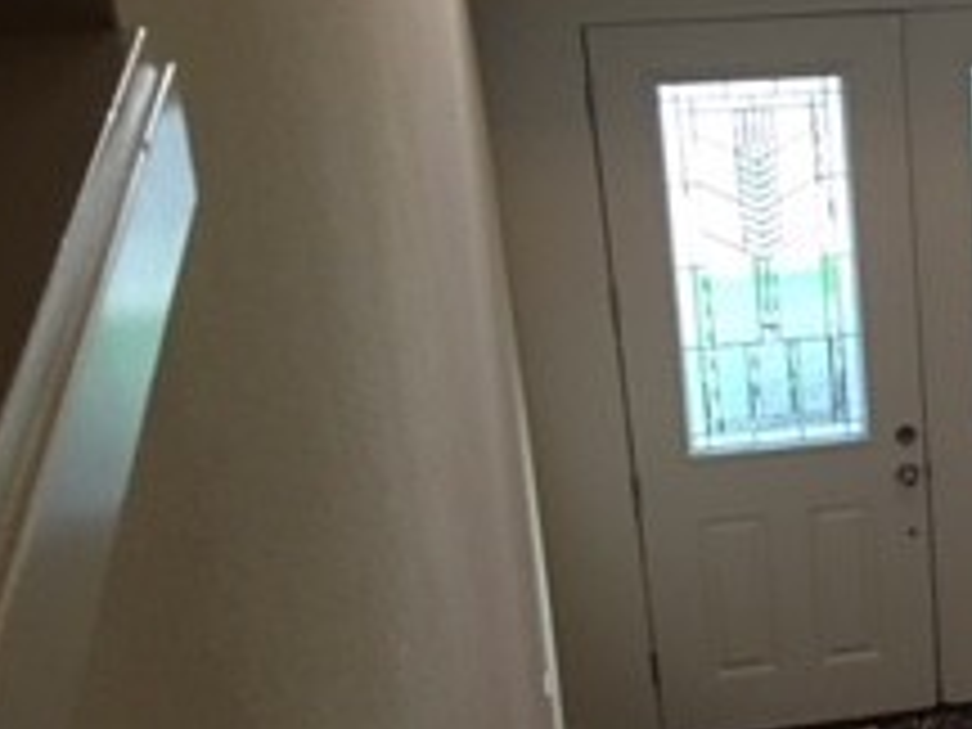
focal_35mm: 86
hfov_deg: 20.1
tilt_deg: -24.9
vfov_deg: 17.1
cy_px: 490
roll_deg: -2.5
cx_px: 1382
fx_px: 2415
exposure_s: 1/15
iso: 64
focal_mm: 4.15
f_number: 2.2
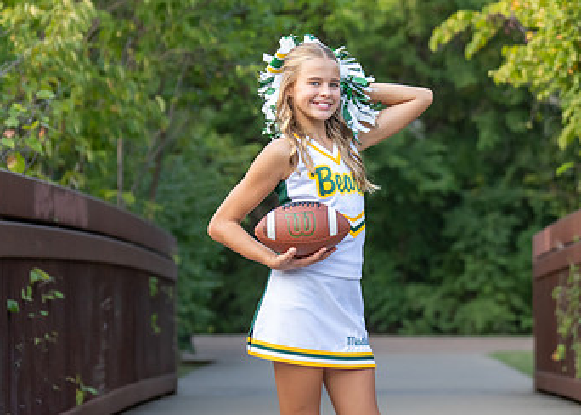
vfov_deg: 9.7
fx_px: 2441
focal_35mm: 148
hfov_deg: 13.6
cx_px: 363
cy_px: 278
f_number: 2.8
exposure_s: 1/1000
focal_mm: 70
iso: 800
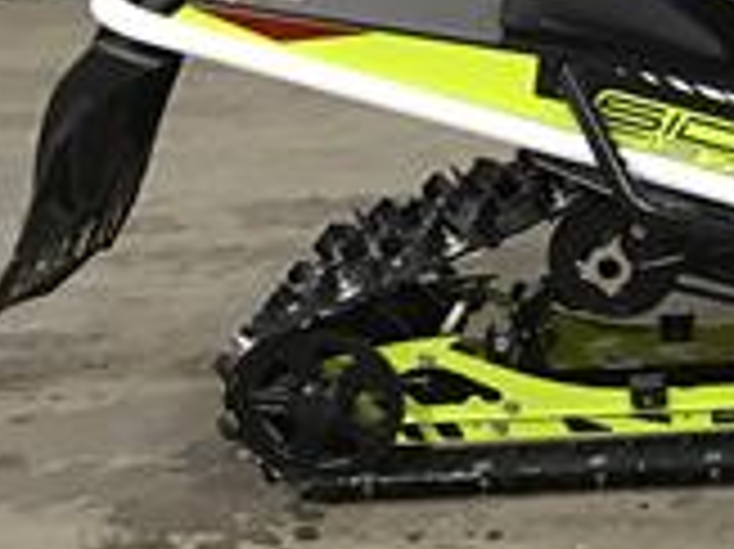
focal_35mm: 122
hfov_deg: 14.2
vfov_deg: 12.1
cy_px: 153
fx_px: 2585
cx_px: 1333
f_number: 2.4
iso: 80
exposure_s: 1/30
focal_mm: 3.3
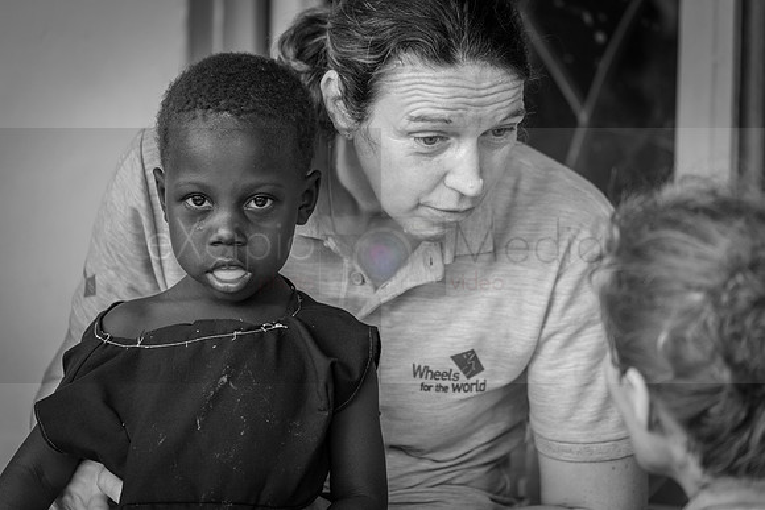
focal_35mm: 216
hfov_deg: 9.5
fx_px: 4584
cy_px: 235
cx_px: 388
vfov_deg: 6.4
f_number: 4
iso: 320
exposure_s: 1/200
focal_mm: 200
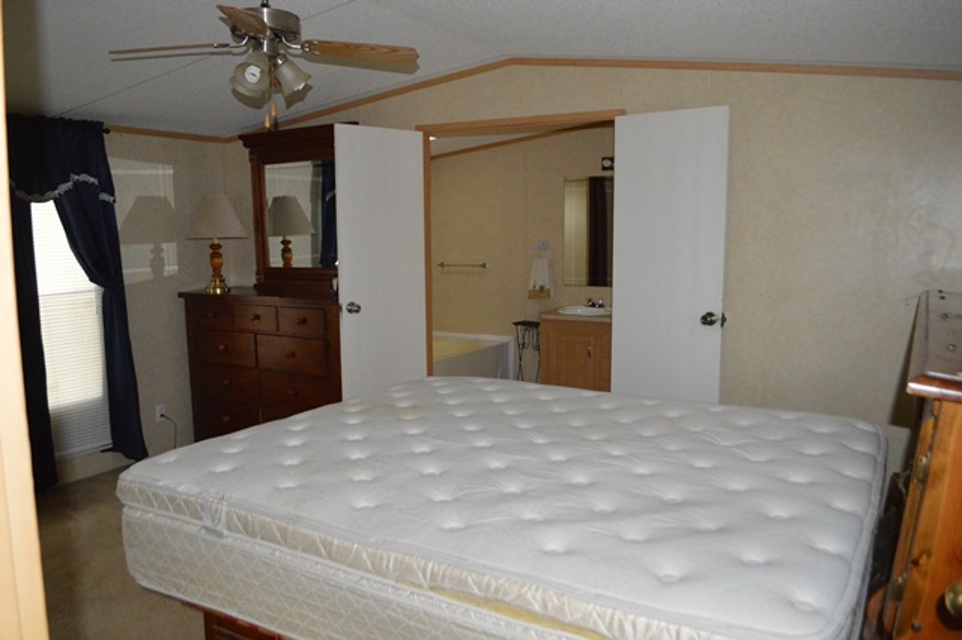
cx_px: 481
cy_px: 320
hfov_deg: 67.4
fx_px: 721
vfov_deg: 47.9
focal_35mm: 27
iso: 3200
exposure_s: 1/60
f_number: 3.5
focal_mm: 18
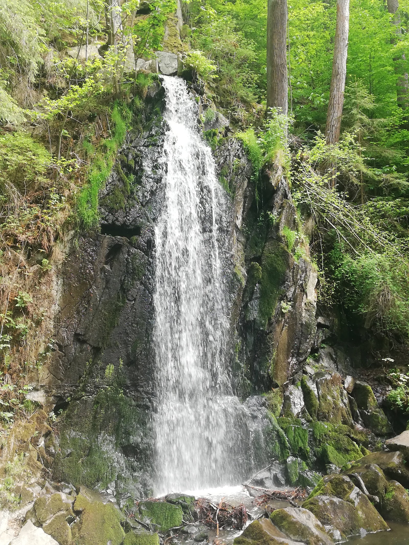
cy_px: 272
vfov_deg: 43.8
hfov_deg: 33.6
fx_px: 677
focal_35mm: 43
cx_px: 204
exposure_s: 1/101
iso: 50
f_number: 2.2
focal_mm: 3.81
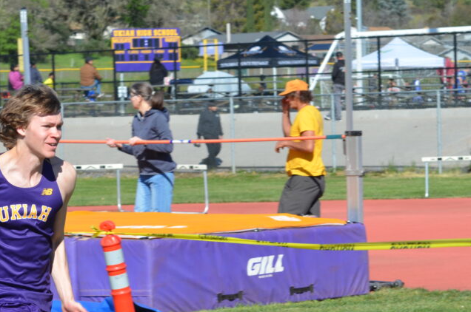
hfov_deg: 10.4
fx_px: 2587
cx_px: 241
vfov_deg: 6.9
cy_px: 246
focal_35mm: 198
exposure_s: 1/640
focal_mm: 70
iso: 200
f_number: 6.3
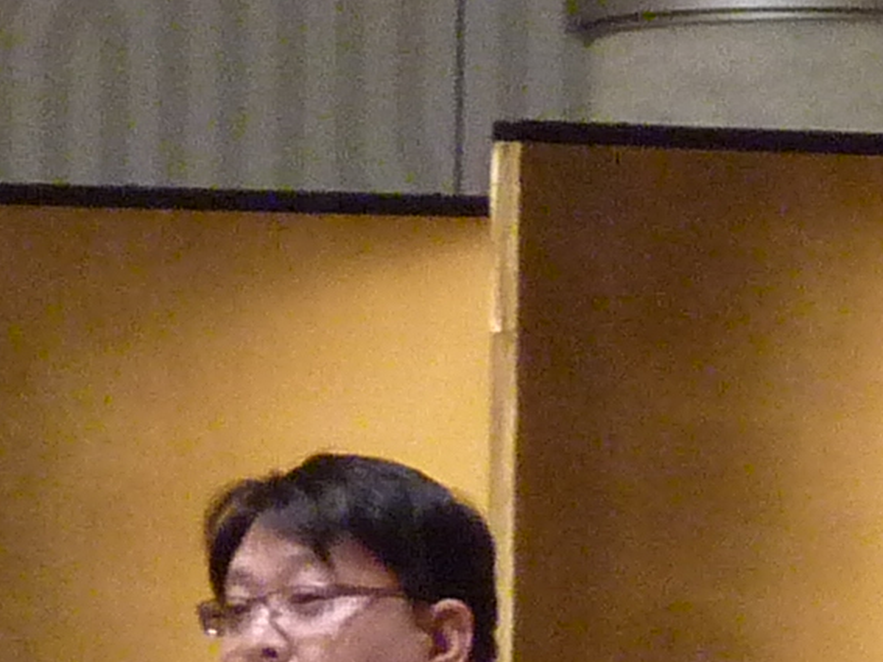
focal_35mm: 773
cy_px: 695
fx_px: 19714
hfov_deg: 2.6
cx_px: 447
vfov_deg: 1.9
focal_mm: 19.5
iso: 400
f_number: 4.4
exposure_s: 1/40
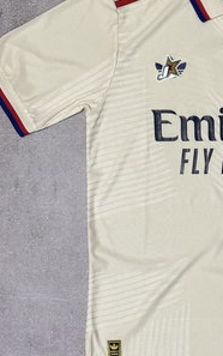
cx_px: 231
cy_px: 170
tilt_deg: -88.5
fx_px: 961
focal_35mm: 99
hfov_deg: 13.0
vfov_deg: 21.0
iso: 125
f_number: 1.6
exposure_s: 1/50
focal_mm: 5.96
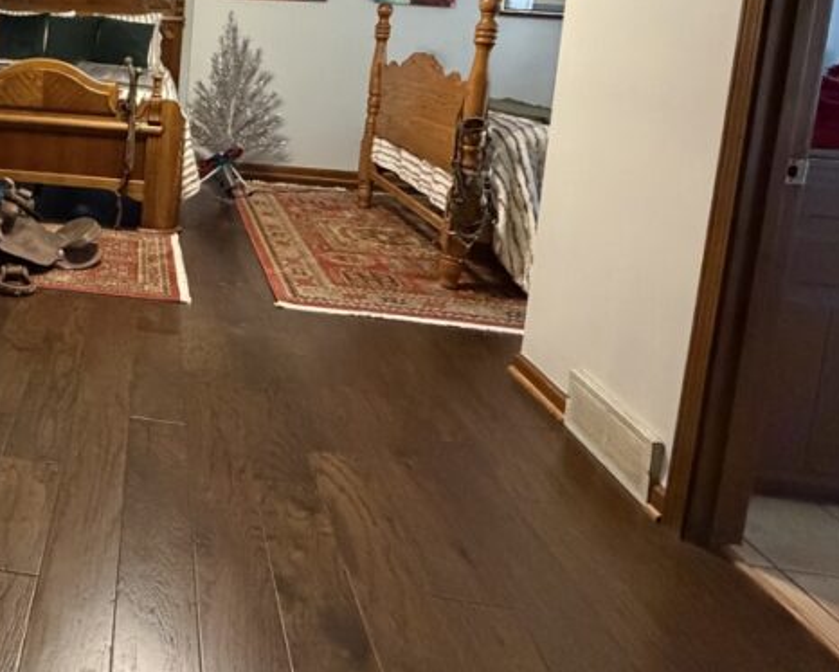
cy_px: 95
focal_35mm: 30
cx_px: 43
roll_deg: -3.1
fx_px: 745
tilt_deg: -6.1
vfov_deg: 45.0
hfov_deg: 50.2
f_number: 2.2
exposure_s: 1/60
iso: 1000
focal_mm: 2.22
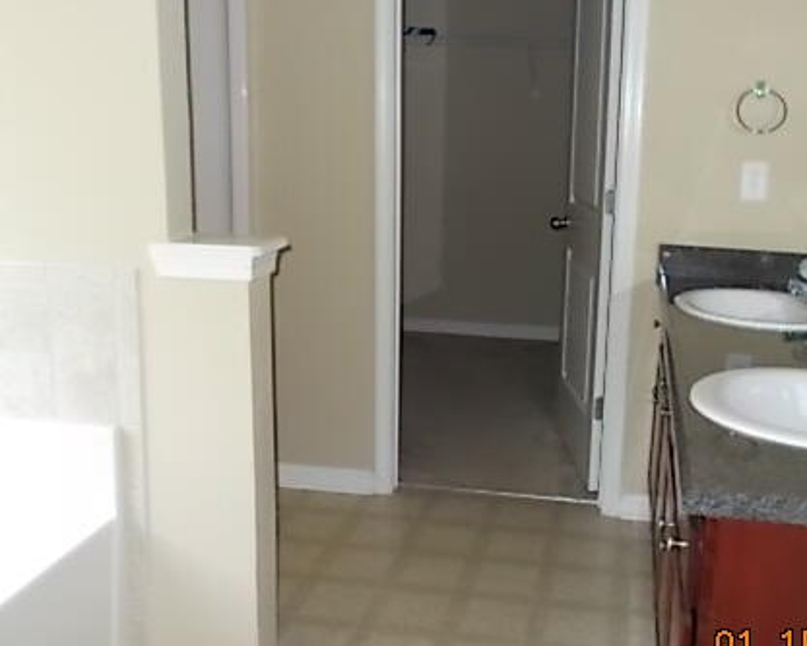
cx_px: 497
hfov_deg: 46.5
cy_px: 291
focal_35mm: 39
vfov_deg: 38.2
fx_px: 932
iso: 220
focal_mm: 4.6
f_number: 3.2
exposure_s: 1/25
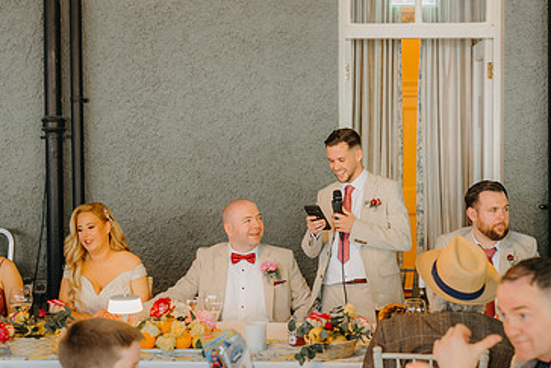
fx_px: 1011
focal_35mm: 66
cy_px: 204
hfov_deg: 30.4
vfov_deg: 20.6
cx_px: 351
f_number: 2
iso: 800
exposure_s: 1/200
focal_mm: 35
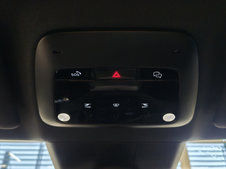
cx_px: 113
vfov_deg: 44.2
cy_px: 84
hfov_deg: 56.8
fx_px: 209
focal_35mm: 32
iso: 1600
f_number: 1.9
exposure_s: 1/50
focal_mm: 6.12
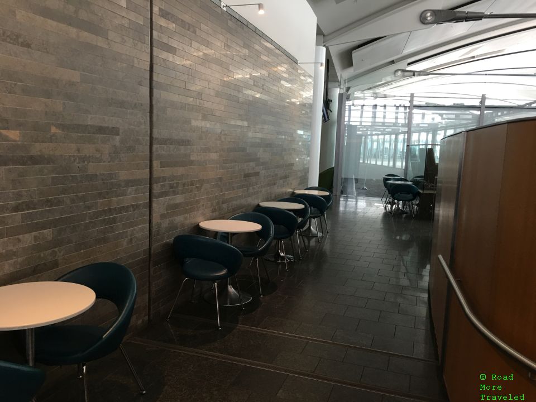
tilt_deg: -4.6
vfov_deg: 48.2
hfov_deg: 61.7
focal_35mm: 29
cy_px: 201
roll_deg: -0.4
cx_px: 268
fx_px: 449
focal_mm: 4.15
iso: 32
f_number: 2.2
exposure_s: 1/15
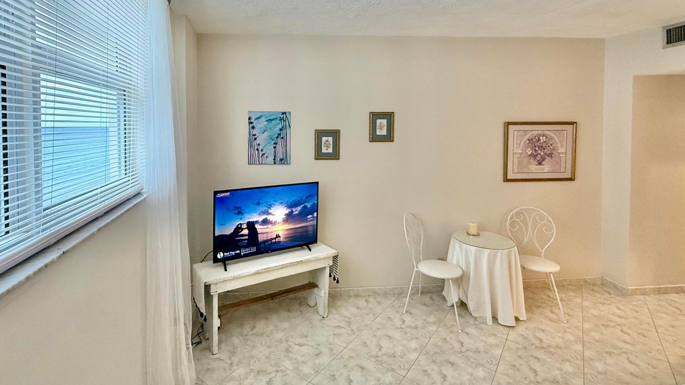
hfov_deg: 88.7
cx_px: 283
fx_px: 345
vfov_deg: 57.2
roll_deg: +0.4
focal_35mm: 19
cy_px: 132
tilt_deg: -1.1
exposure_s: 1/120
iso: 160
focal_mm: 2.22
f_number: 2.2
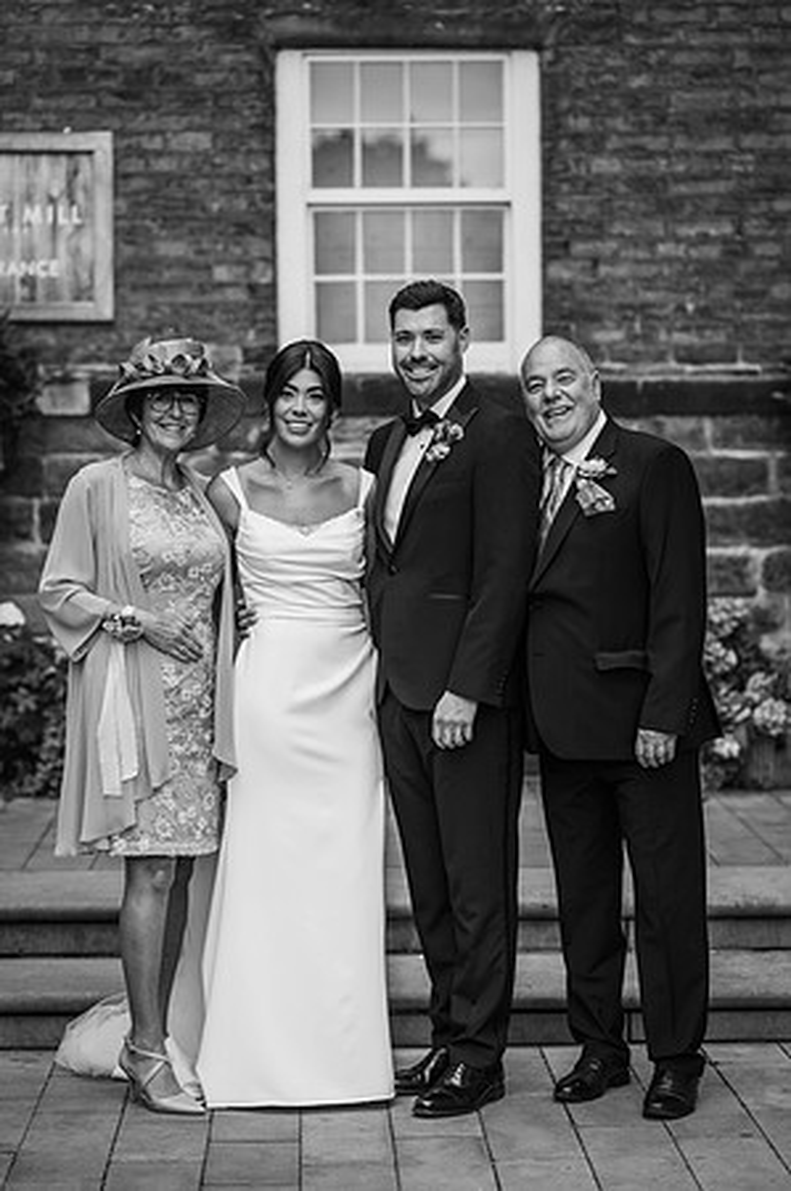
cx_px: 396
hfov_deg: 16.0
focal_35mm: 85
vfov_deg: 23.9
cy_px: 596
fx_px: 2808
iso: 100
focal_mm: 85
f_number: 2.2
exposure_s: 1/640
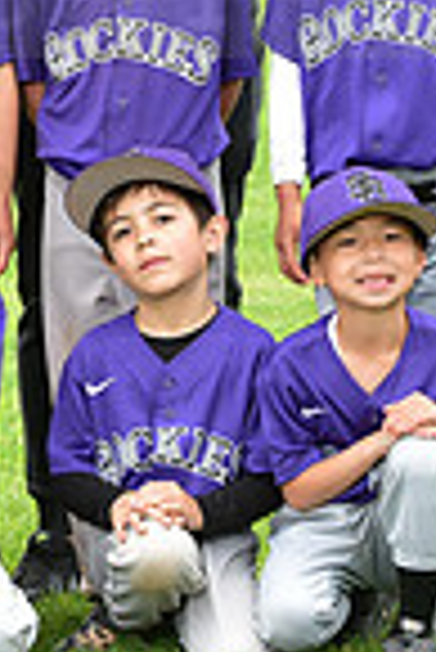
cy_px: -74
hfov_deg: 4.9
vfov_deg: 7.3
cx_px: -112
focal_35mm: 280
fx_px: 5074
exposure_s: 1/125
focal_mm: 70
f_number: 7.1
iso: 400
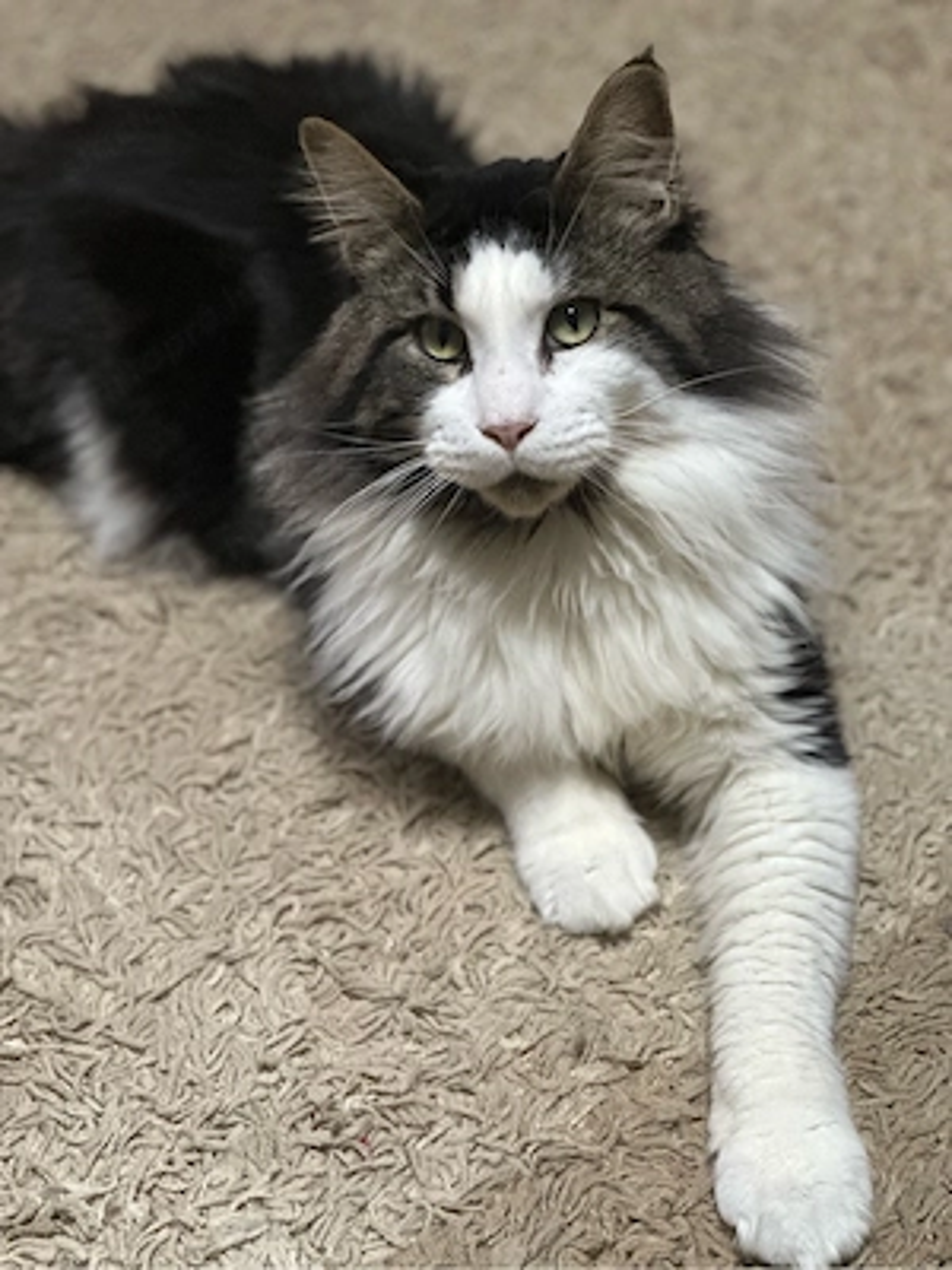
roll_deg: +2.8
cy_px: 635
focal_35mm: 77
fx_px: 2824
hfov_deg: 19.1
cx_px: 476
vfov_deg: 25.3
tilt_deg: -42.1
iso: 400
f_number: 2.8
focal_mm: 9
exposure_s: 1/18
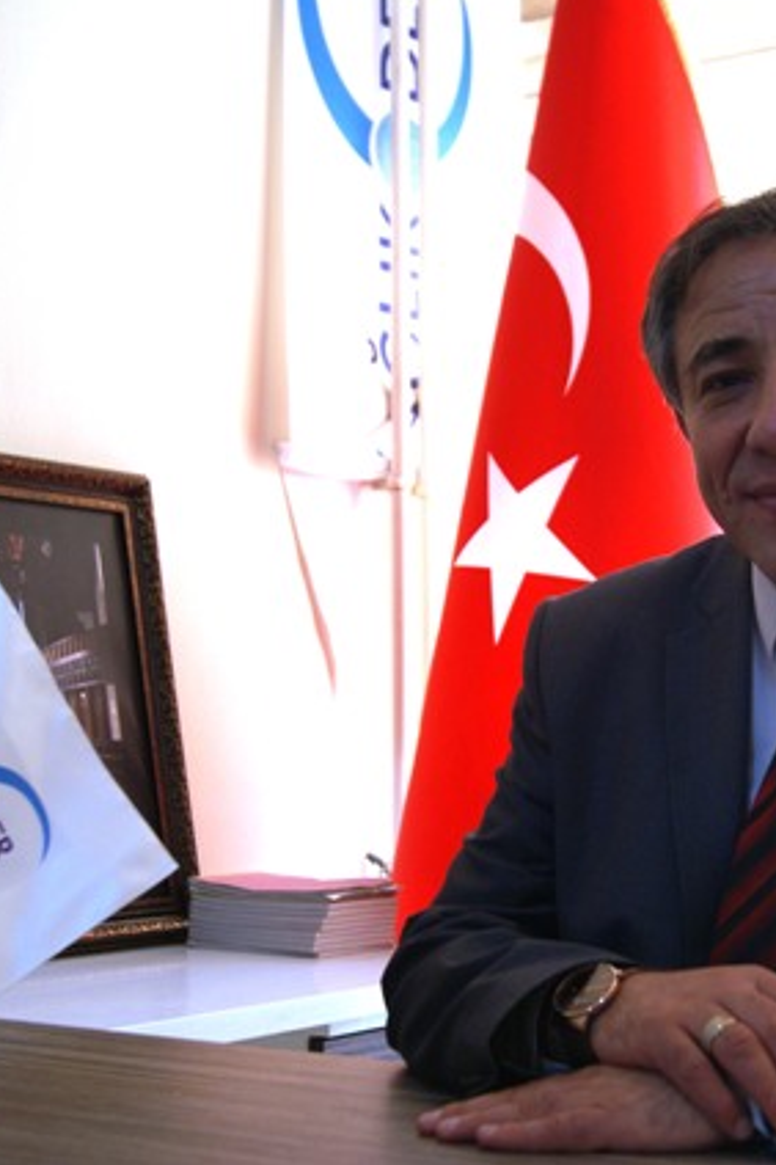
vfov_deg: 33.9
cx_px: 578
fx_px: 1908
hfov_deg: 22.8
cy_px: 578
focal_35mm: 59
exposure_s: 1/20
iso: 100
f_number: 4.5
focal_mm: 26
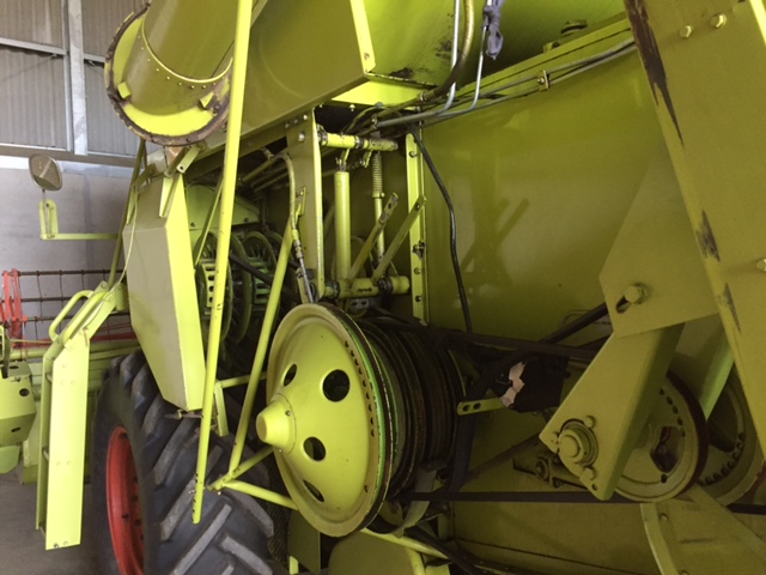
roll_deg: +1.7
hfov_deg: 61.7
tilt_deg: -1.2
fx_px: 642
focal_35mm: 29
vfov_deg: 48.2
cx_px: 383
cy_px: 288
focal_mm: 4.15
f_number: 2.2
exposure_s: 1/33
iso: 200
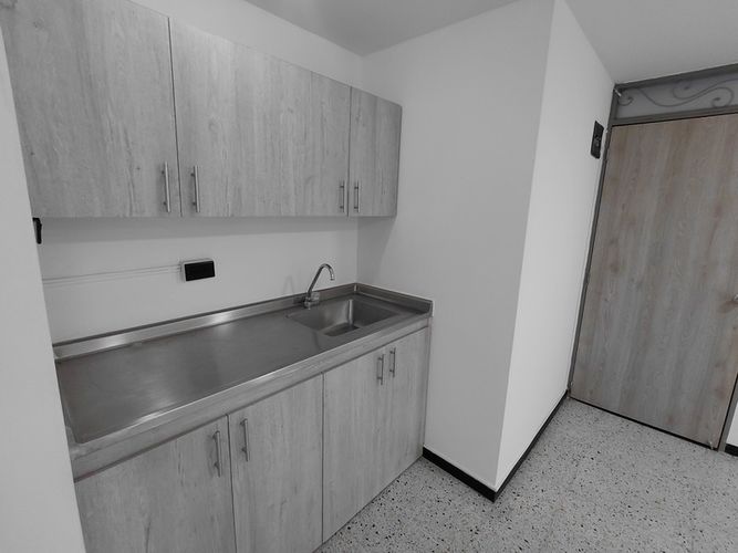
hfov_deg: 94.5
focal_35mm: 16
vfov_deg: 78.1
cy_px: 276
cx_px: 369
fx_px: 341
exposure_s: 1/60
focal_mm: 1.64
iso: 64
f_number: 2.2
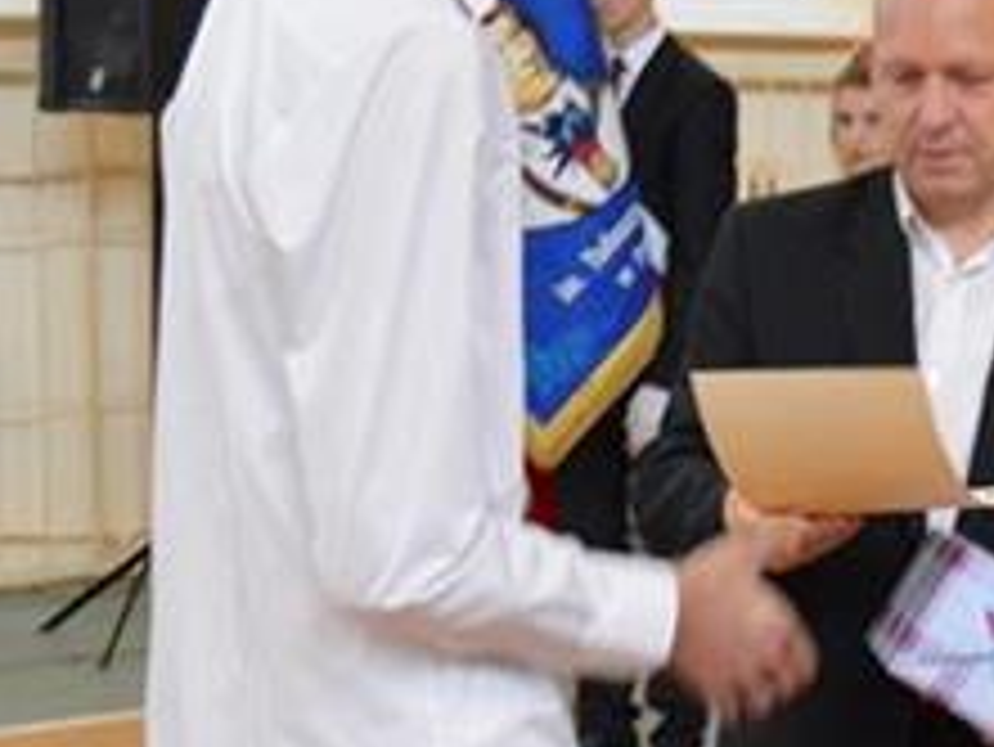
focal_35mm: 97
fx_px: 2799
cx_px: 738
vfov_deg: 15.1
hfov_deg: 20.0
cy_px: 540
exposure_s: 1/60
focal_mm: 23
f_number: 3.8
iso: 1000
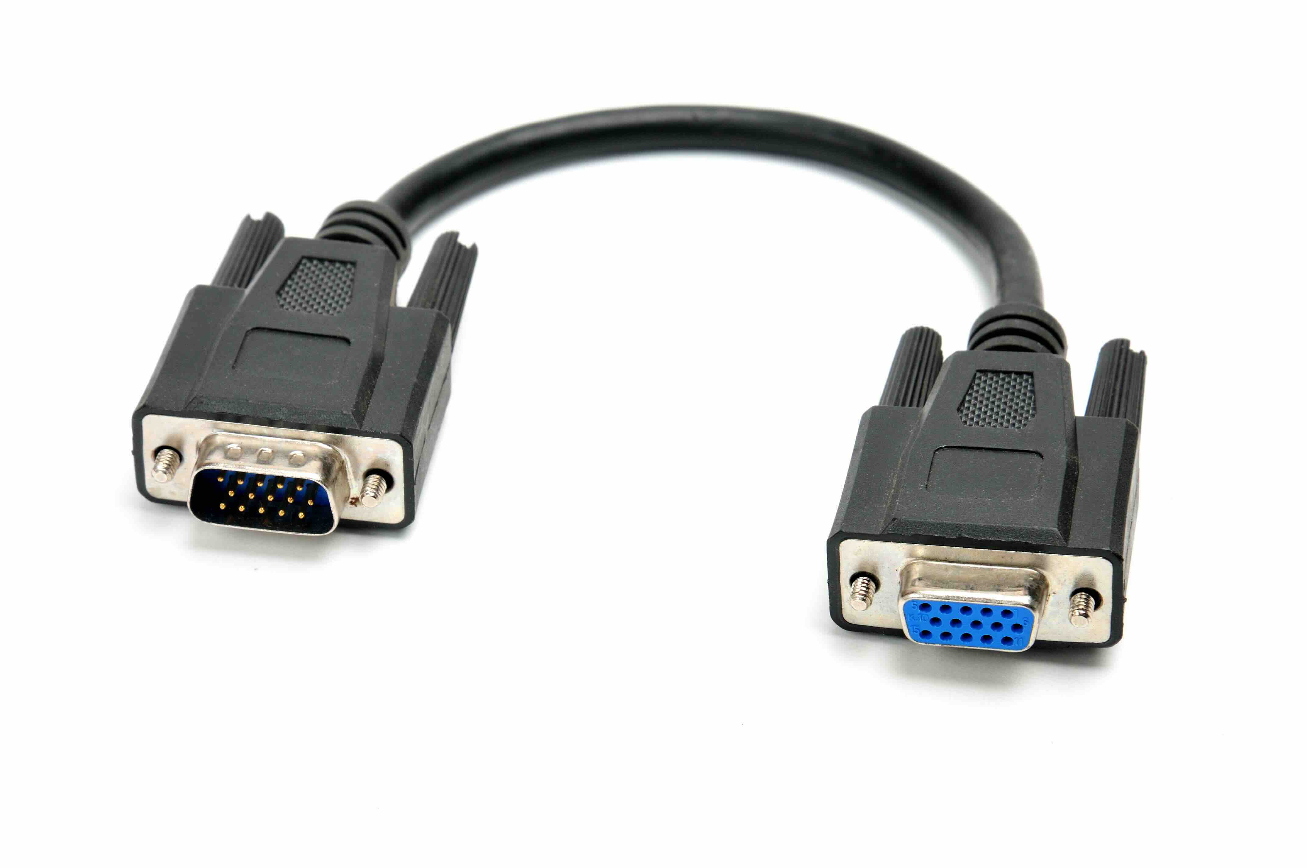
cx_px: 654
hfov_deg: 16.1
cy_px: 434
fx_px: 4623
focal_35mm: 128
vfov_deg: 10.7
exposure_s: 1/200
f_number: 11
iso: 200
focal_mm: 85
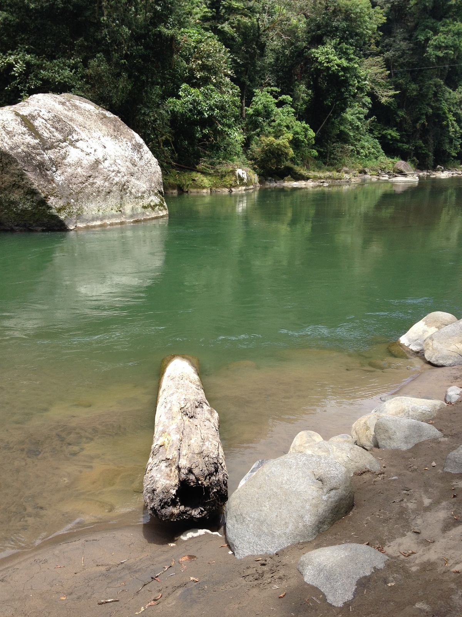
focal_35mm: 35
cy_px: 308
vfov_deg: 52.6
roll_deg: +1.1
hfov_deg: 40.7
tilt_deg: -17.1
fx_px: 623
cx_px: 231
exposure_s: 1/657
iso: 50
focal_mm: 4.28
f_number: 2.4
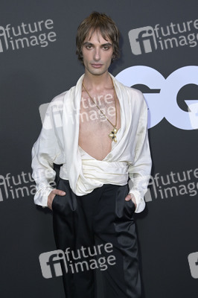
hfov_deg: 24.2
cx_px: 99
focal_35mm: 56
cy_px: 149
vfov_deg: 35.7
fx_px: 463
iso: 1000
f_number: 5.6
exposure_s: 1/250
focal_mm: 56
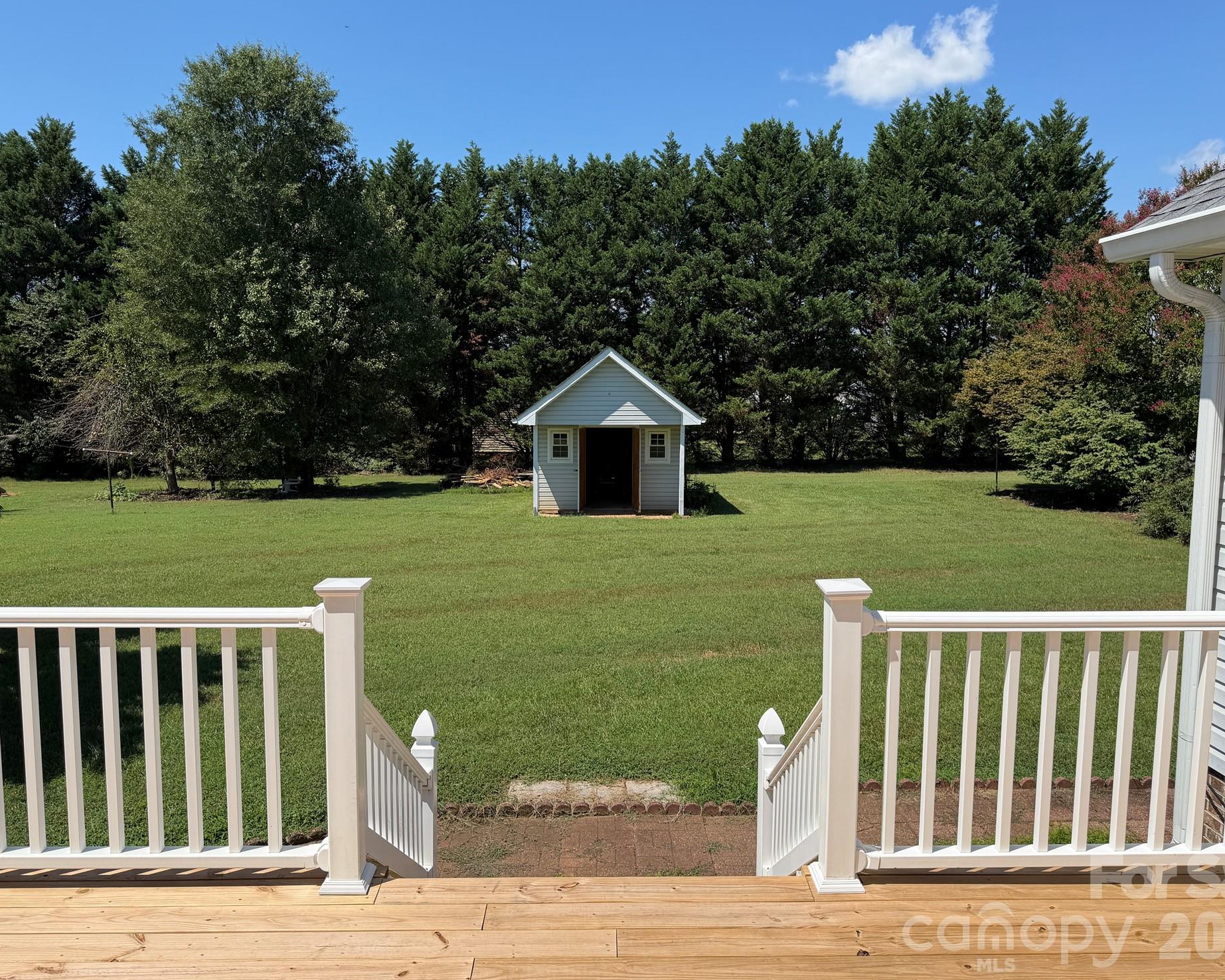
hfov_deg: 66.0
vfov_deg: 54.9
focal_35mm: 26
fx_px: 943
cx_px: 622
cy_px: 473
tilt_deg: -6.6
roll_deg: -0.8
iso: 80
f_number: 1.78
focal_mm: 6.76
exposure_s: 1/4975
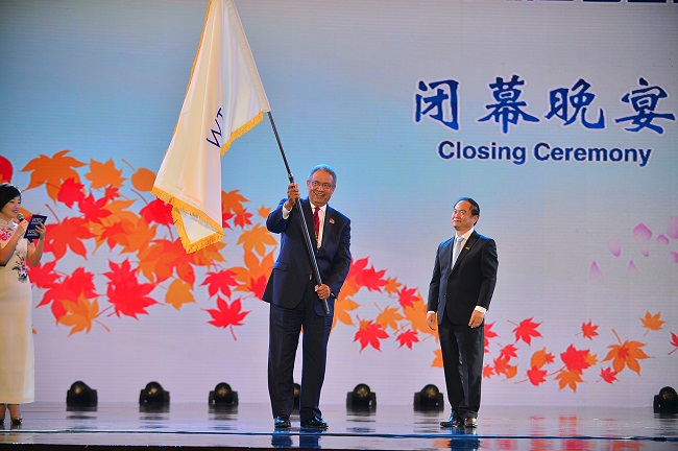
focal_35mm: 105
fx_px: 1975
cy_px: 226
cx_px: 339
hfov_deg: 19.5
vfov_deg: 13.0
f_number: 2.8
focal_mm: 105
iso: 100
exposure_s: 1/125
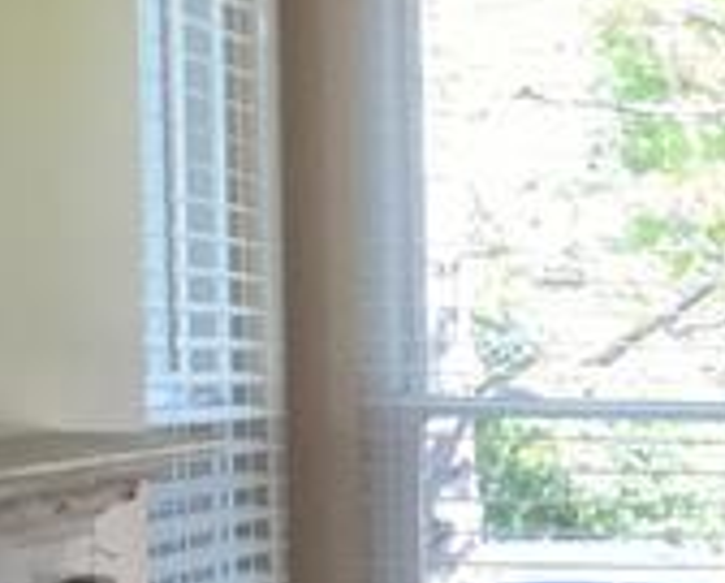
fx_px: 3955
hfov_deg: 9.4
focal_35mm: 184
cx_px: 1718
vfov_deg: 8.3
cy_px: 721
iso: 32
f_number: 2.4
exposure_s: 1/40
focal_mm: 3.3
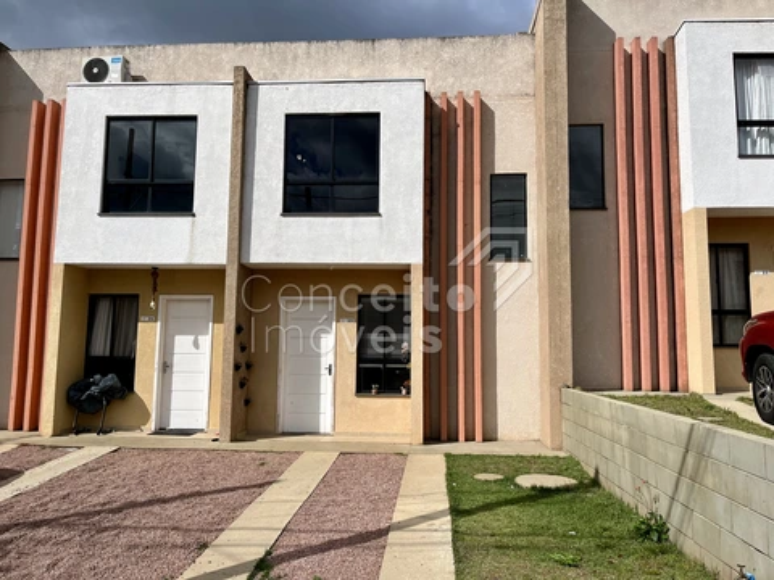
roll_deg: -0.4
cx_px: 387
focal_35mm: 26
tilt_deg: +6.2
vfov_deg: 53.1
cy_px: 290
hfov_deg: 67.3
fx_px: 581
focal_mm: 5.1
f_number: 1.6
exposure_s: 1/7874
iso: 50
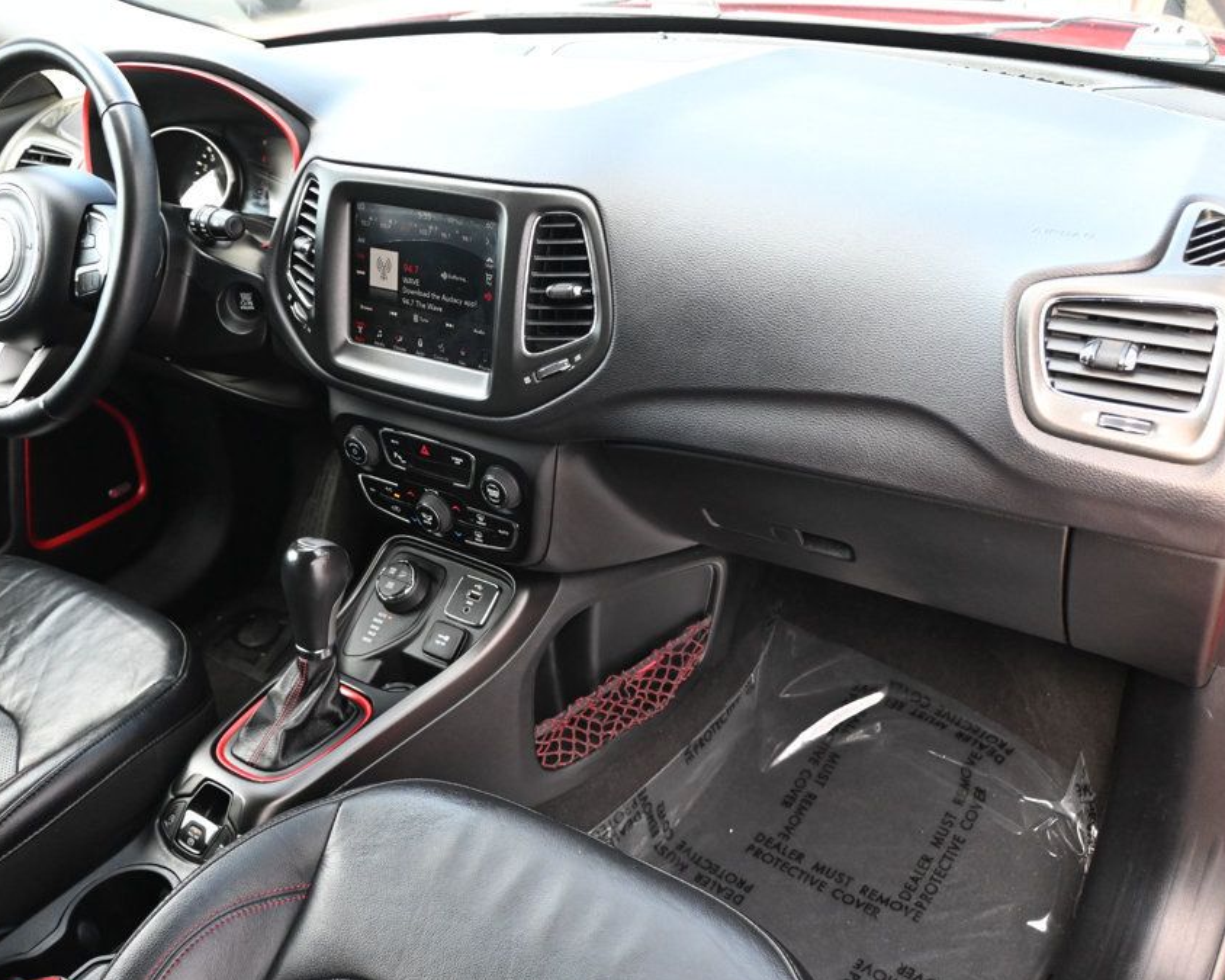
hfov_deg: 53.8
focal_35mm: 33
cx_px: 586
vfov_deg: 44.2
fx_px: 1207
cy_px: 494
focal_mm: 19.5
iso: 1400
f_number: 3.8
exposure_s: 1/125
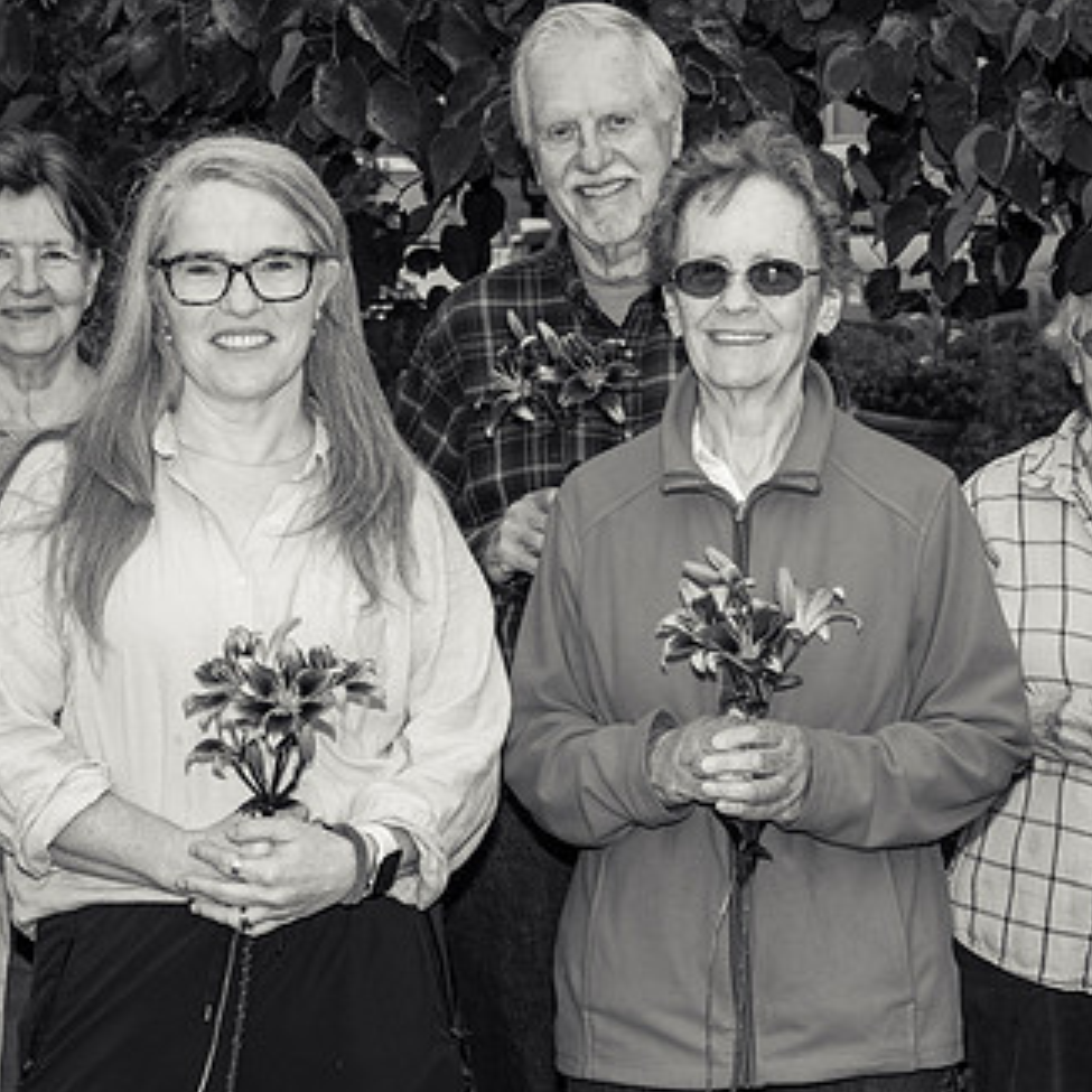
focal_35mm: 101
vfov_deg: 17.2
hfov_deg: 17.2
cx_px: 623
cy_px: 609
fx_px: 3605
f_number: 8
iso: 250
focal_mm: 51
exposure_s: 1/250
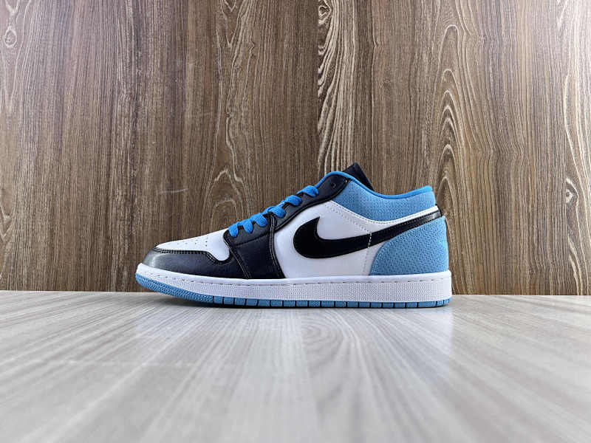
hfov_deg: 67.3
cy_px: 222
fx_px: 444
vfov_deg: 53.1
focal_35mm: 26
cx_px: 296
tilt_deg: +3.1
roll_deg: -0.4
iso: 32
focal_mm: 5.7
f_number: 1.5
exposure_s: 1/143
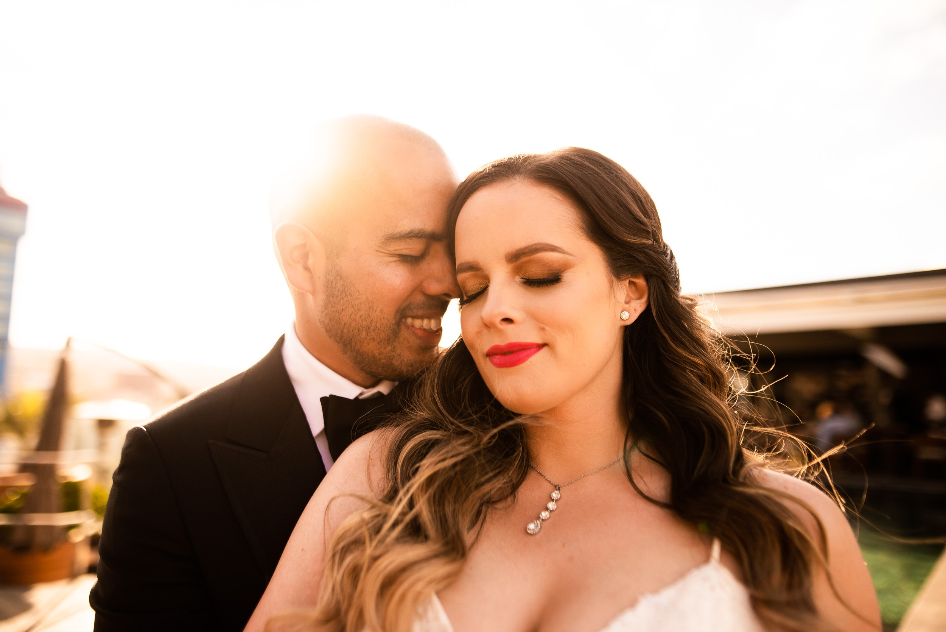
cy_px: 316
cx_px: 473
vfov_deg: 53.2
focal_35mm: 24
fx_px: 631
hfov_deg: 73.7
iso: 100
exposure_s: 1/4000
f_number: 2
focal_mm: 24
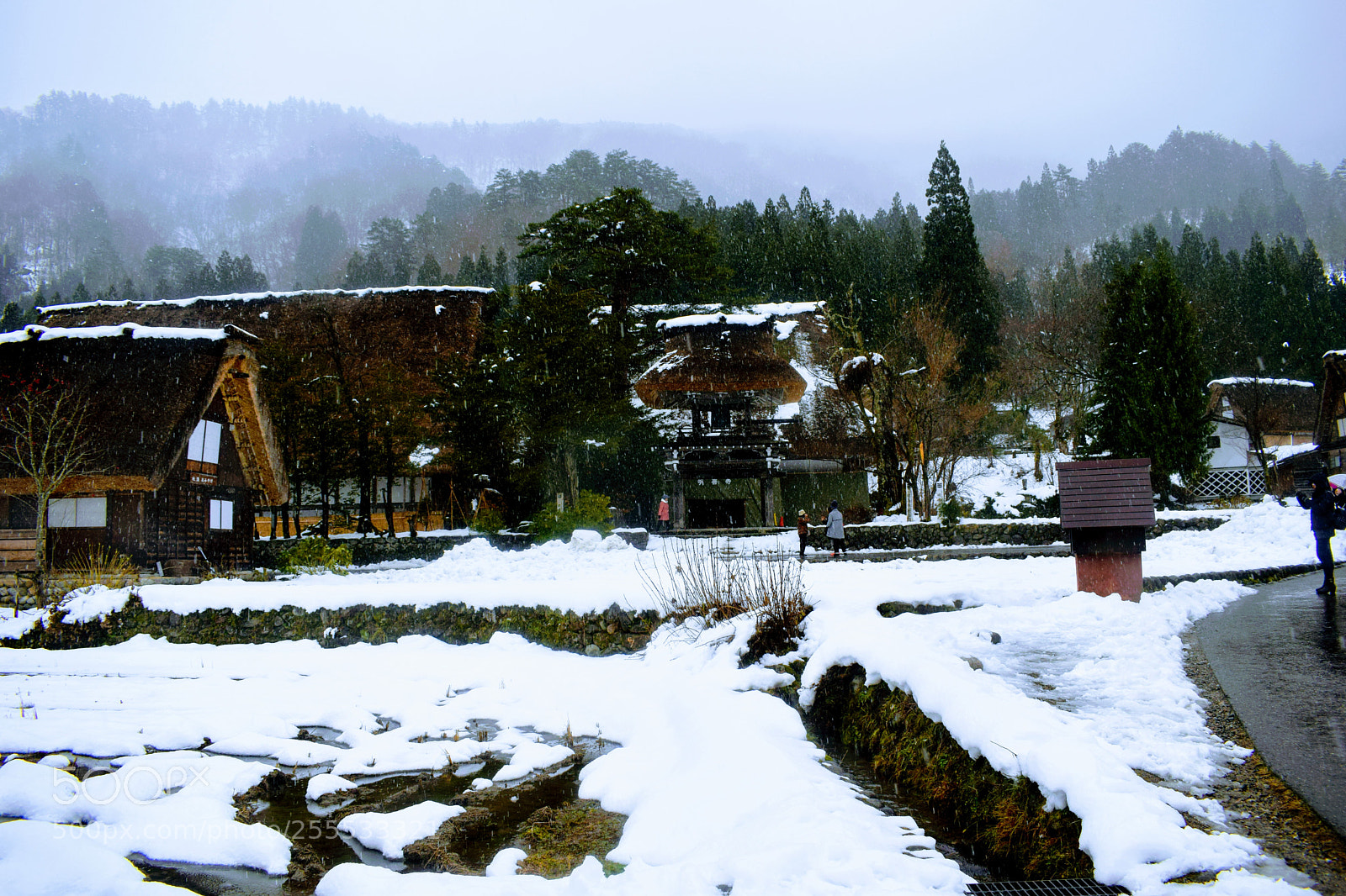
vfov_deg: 47.9
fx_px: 1009
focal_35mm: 27
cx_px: 673
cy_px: 448
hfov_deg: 67.4
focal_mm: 18
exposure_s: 1/160
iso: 400
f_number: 6.3
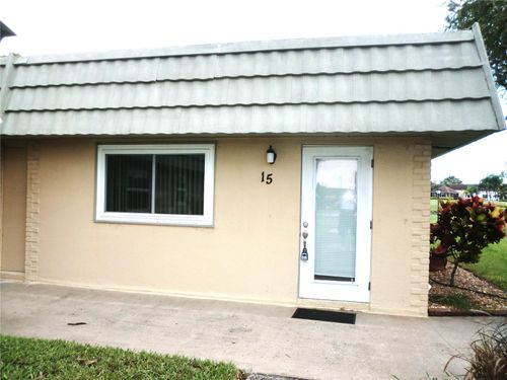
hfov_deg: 65.3
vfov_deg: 51.4
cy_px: 190
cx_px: 254
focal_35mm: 27
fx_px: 395
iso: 50
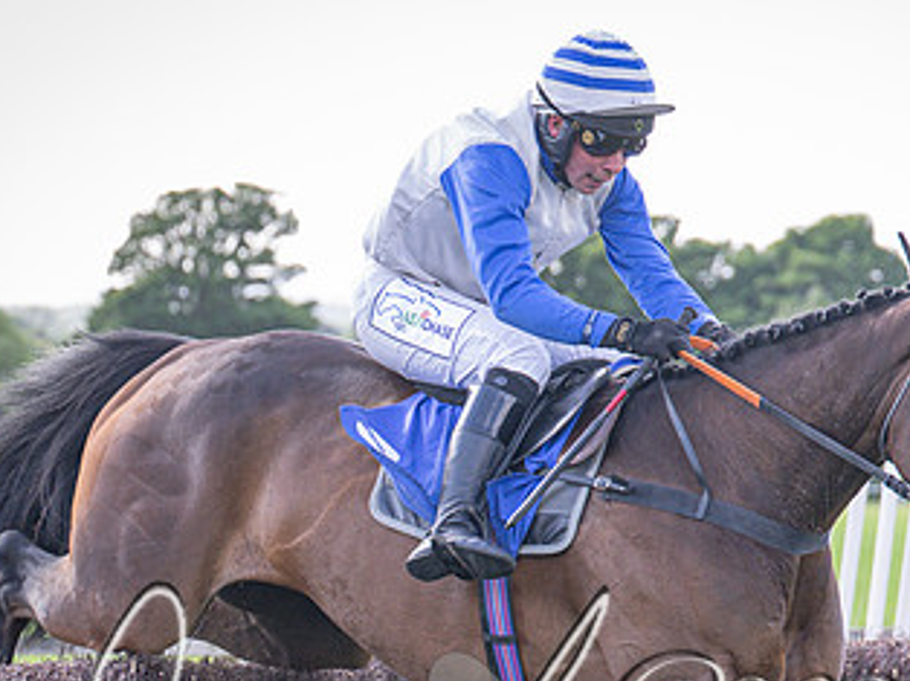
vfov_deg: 7.0
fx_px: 5543
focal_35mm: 211
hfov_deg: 9.4
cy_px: 726
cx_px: 509
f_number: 2.8
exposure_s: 1/1600
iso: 640
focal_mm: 70
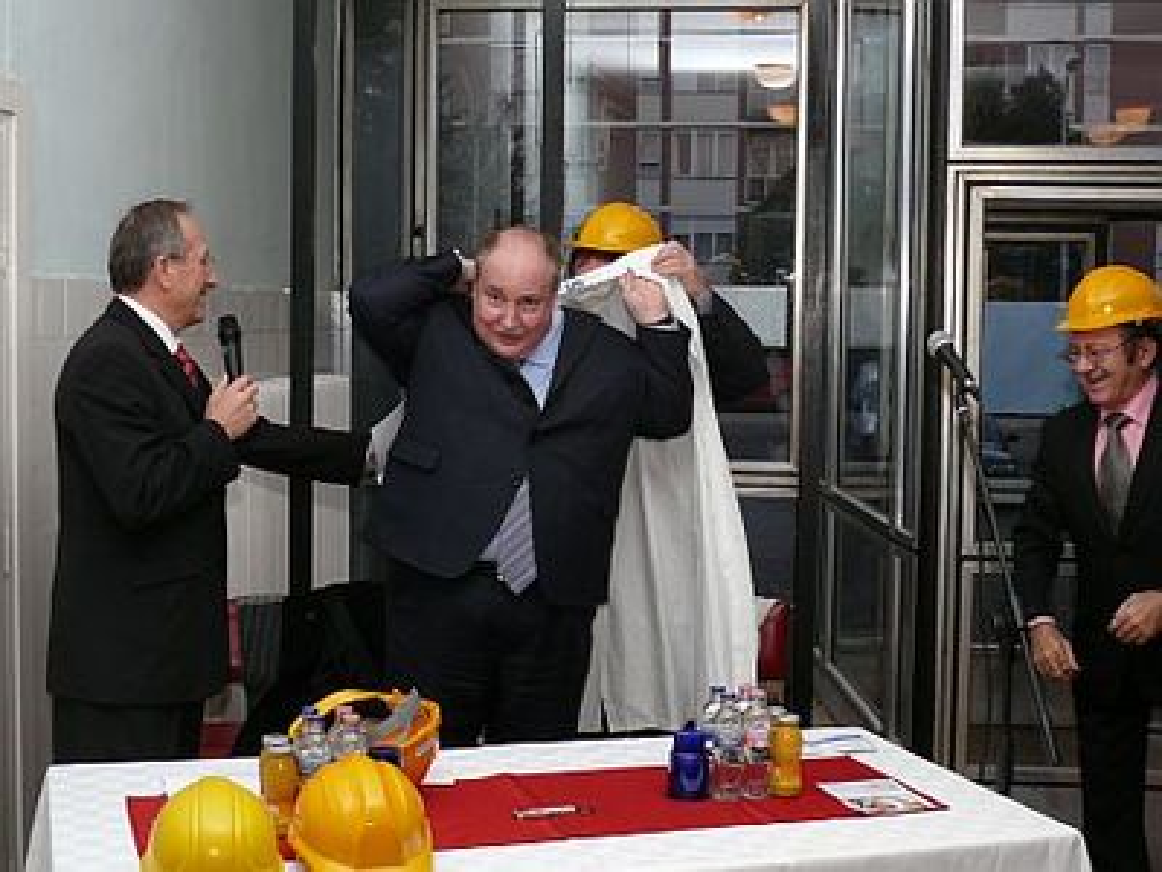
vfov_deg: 29.1
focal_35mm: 50
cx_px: 581
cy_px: 436
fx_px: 1678
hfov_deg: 38.2
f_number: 3.2
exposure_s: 1/30
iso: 100
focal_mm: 9.2
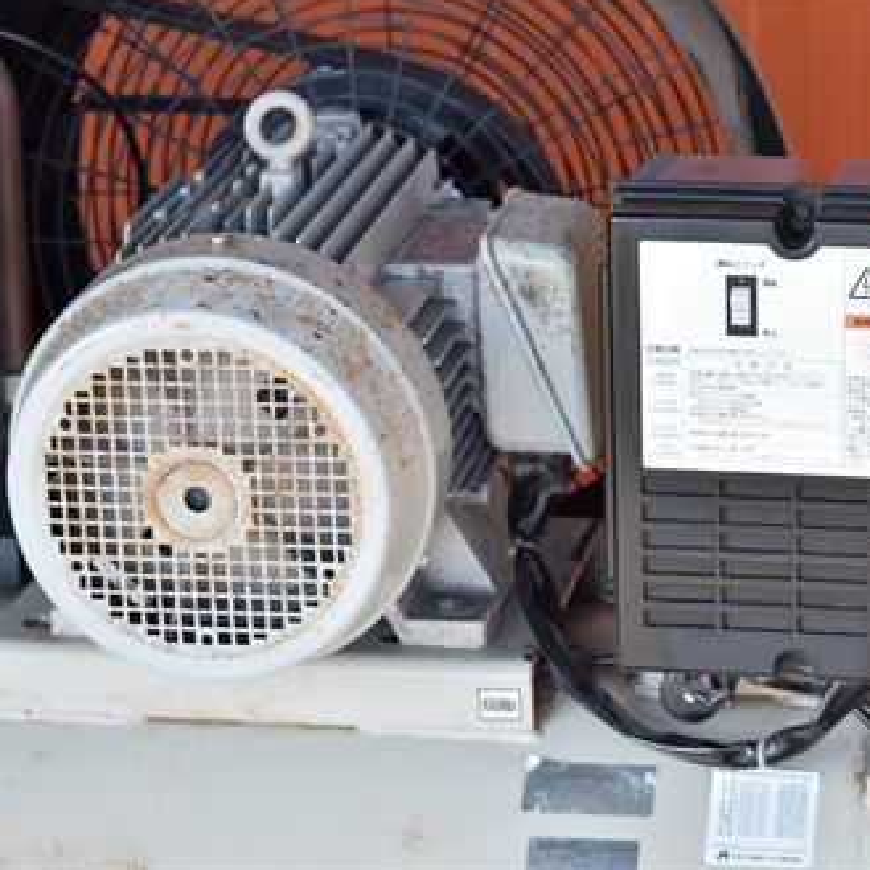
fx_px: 3032
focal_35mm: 107
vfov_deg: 16.3
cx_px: 555
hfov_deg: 16.3
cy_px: 431
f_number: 6.3
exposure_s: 1/500
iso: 1250
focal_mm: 55
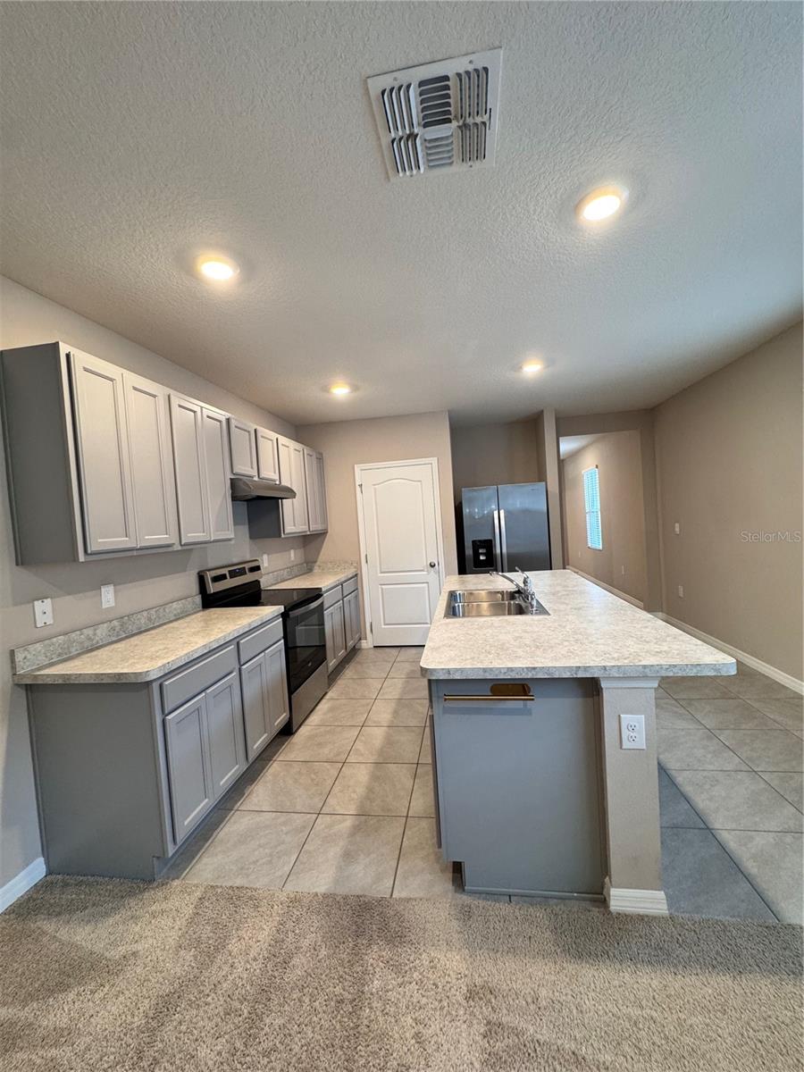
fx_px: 434
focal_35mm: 14
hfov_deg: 85.7
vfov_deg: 102.1
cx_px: 402
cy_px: 536
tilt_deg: -2.1
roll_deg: +4.4
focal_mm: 2.22
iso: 200
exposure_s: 1/60
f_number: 2.2
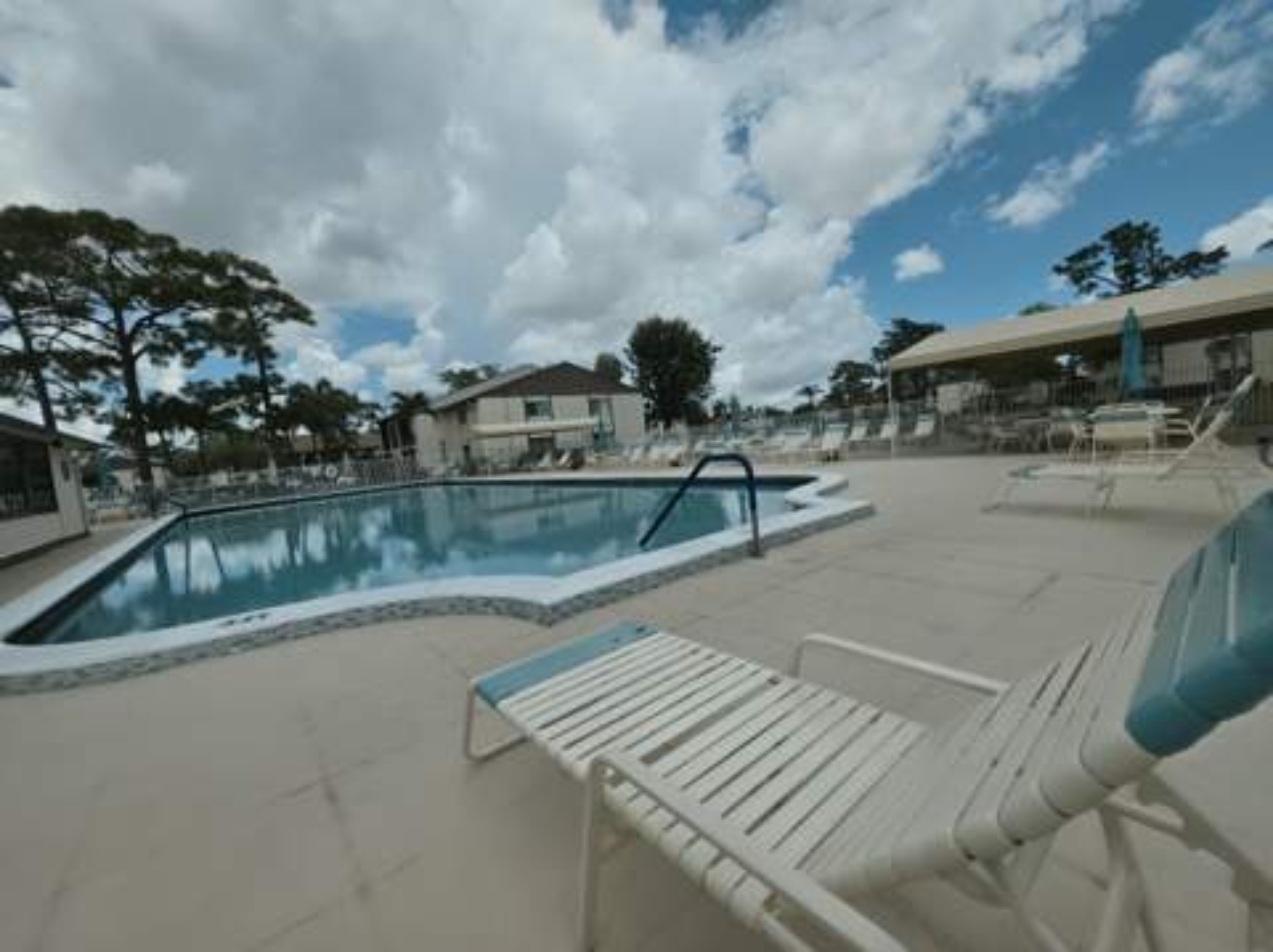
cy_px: 476
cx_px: 636
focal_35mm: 13
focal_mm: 2.2
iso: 16
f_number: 1.9
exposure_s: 1/1610
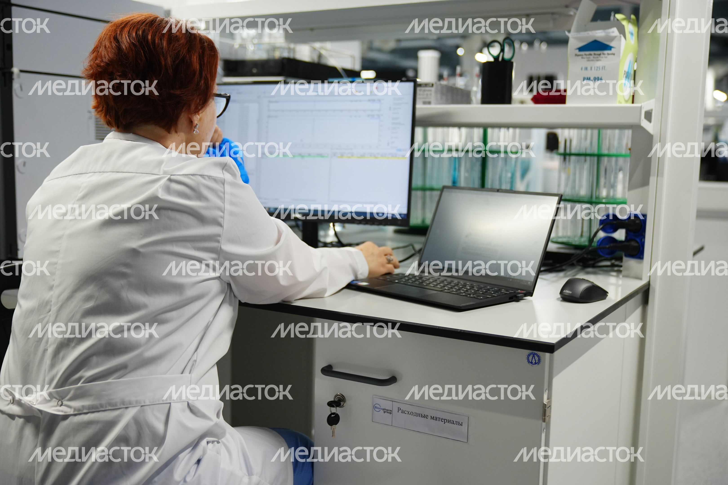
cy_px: 242
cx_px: 364
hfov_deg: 49.6
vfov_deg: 34.2
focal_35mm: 39
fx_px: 789
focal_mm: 39
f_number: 2.8
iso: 1250
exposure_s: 1/400
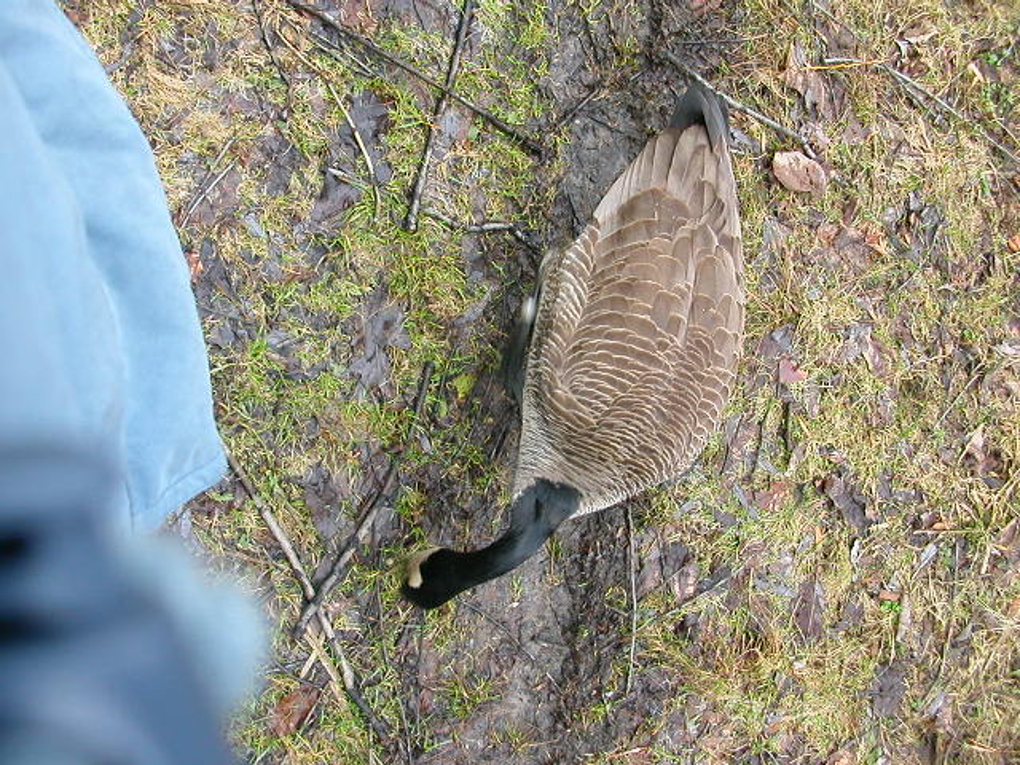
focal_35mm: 37
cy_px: 382
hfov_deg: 50.1
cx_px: 510
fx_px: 1090
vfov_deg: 38.7
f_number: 2.7
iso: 100
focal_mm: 5.6
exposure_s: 1/46.4
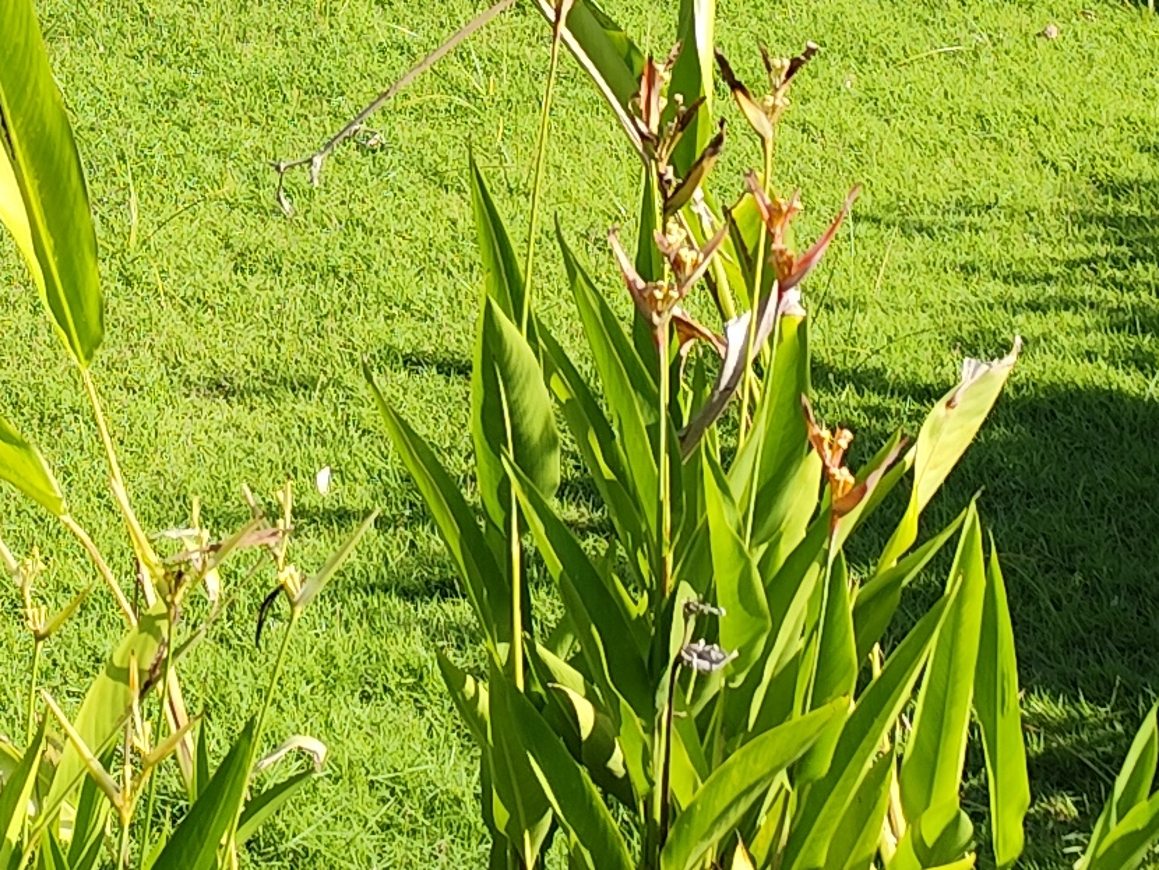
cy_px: -384
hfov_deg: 17.0
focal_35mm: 113
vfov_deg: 12.5
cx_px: -52
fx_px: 3785
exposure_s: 1/577
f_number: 1.65
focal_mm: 6.19
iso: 50
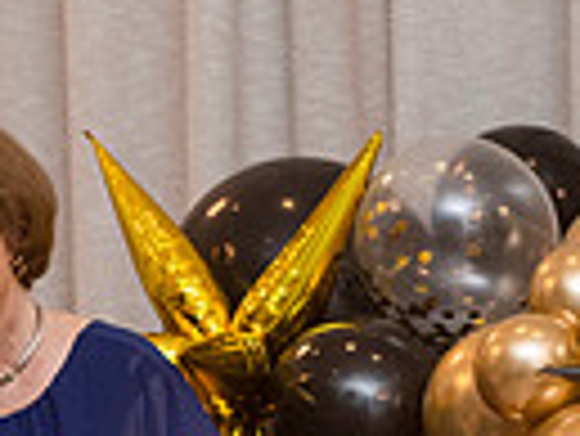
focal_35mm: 267
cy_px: 721
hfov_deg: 7.4
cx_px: 359
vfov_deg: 5.5
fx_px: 4478
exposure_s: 1/125
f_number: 4
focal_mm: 58
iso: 1250
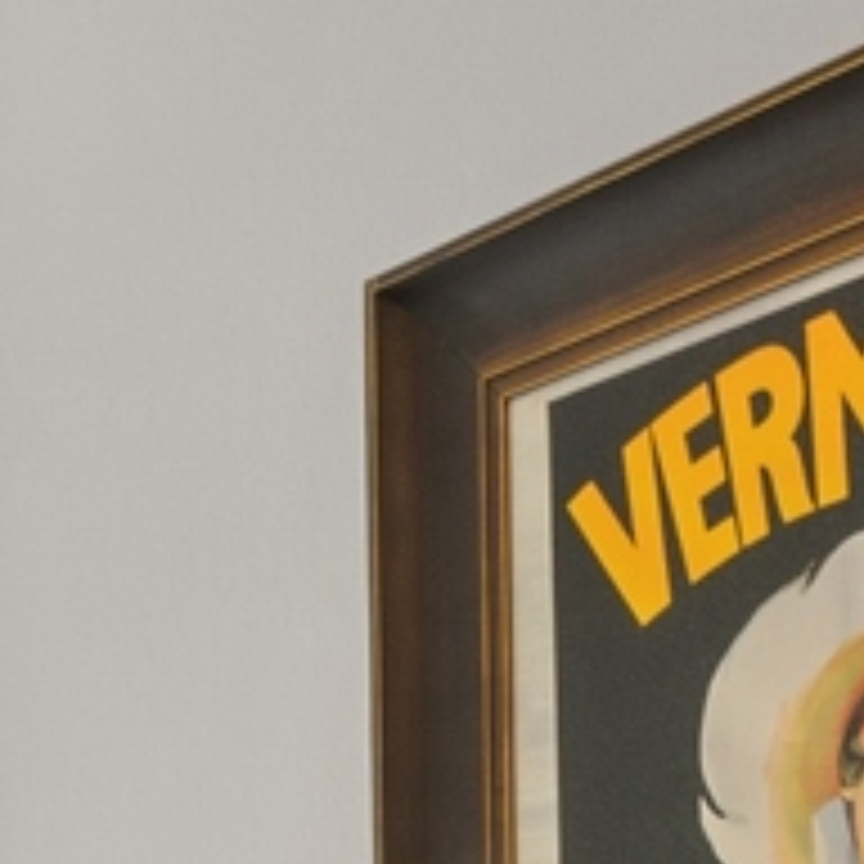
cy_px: 1624
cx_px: 308
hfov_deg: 16.1
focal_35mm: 108
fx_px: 3050
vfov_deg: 14.0
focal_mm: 10
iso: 200
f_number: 11
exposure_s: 1/2
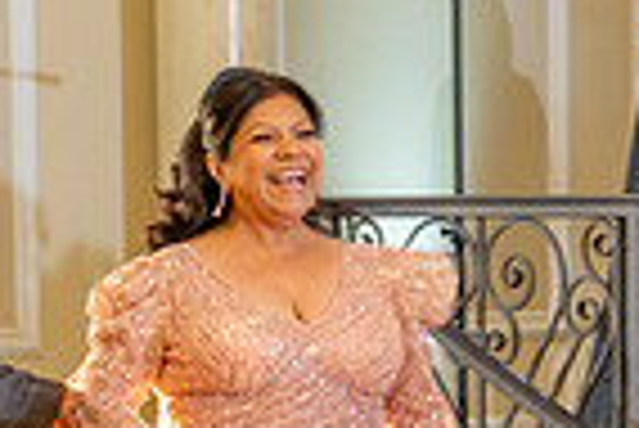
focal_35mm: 270
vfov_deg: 5.0
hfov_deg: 7.6
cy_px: 773
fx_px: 4797
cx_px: 495
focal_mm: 52
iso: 800
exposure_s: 1/80
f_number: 4
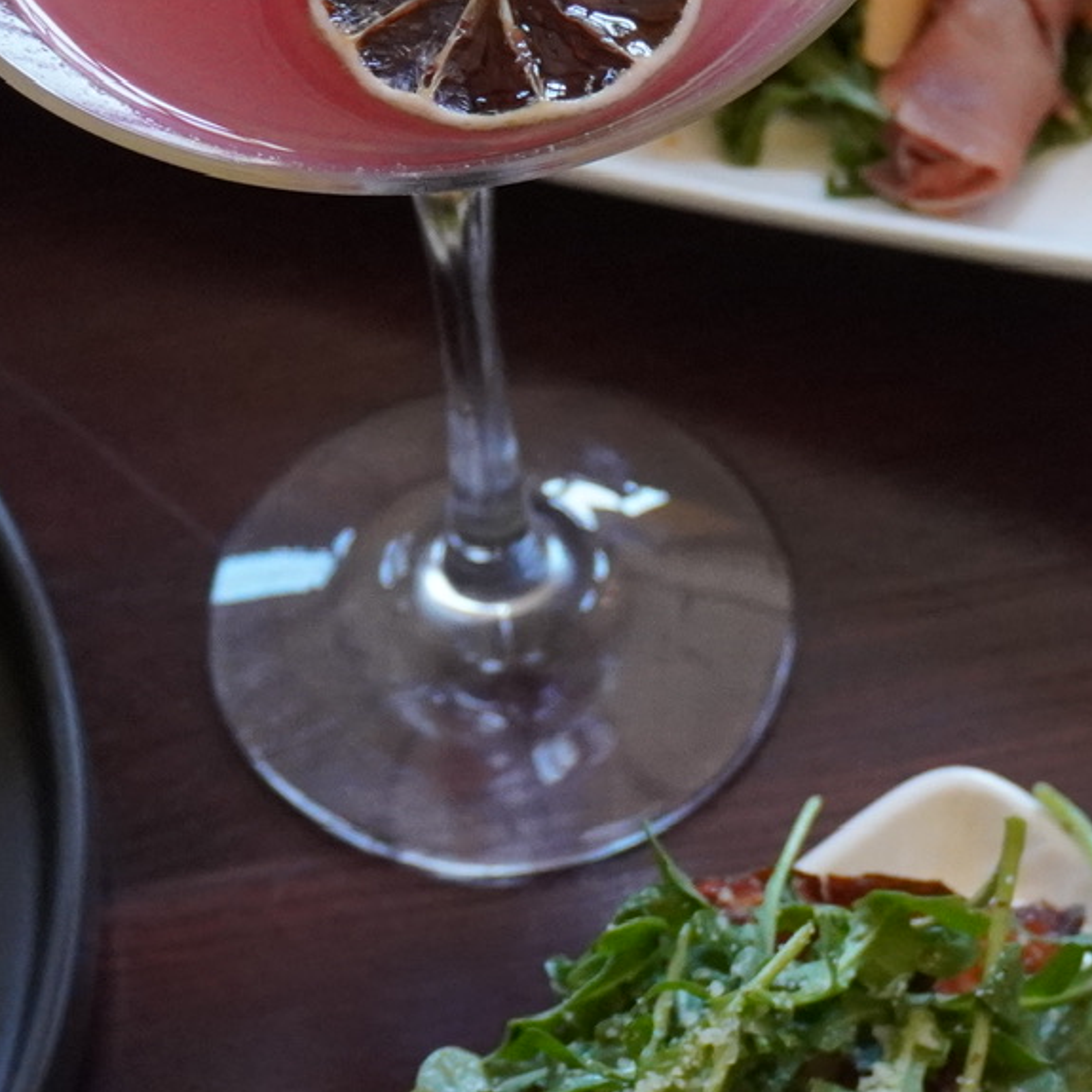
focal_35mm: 179
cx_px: 1170
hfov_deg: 9.7
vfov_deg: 9.8
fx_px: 6378
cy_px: 894
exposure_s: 1/160
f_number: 5.6
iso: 1600
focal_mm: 35
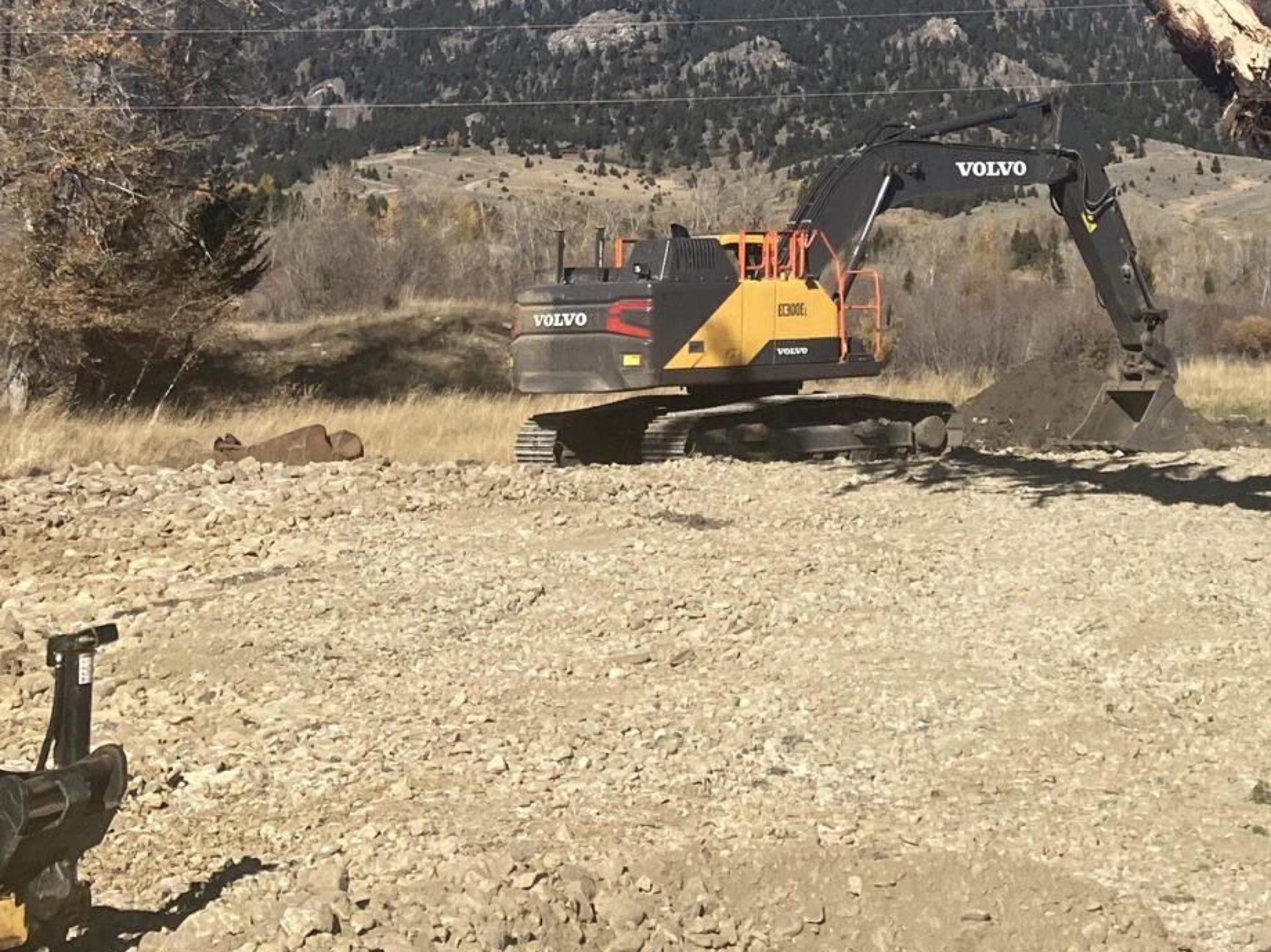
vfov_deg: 17.6
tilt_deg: +10.8
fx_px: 2864
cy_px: -323
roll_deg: +0.6
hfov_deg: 24.0
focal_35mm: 78
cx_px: 1261
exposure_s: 1/2667
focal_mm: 3.99
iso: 25
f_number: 1.8
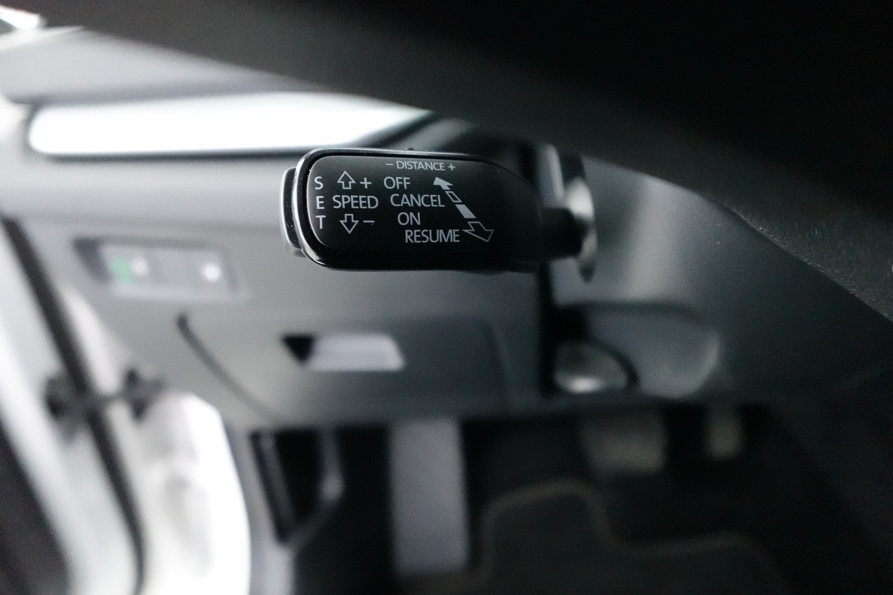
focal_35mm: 20
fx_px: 496
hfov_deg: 84.0
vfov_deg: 61.9
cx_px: 446
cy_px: 298
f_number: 2
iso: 6400
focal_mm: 7.6
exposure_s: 1/60
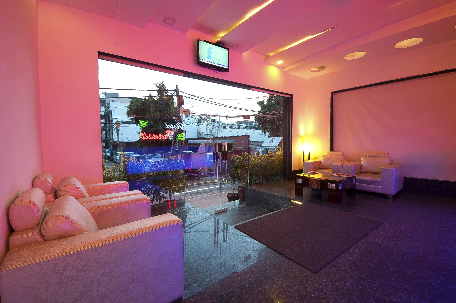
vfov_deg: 80.1
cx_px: 228
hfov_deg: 103.3
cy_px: 152
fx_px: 180
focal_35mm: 14
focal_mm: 9.5
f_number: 14
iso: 250
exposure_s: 1
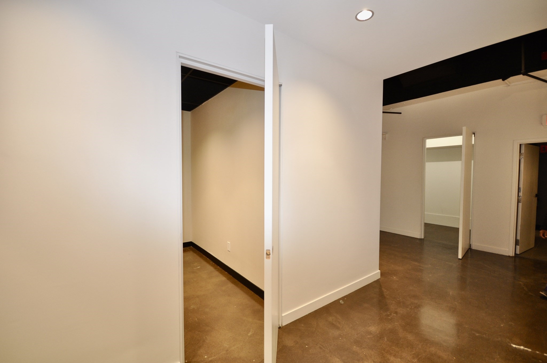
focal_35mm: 15
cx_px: 274
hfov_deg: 100.5
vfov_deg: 77.2
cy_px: 182
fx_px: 228
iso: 560
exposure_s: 1/60
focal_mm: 10
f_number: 4
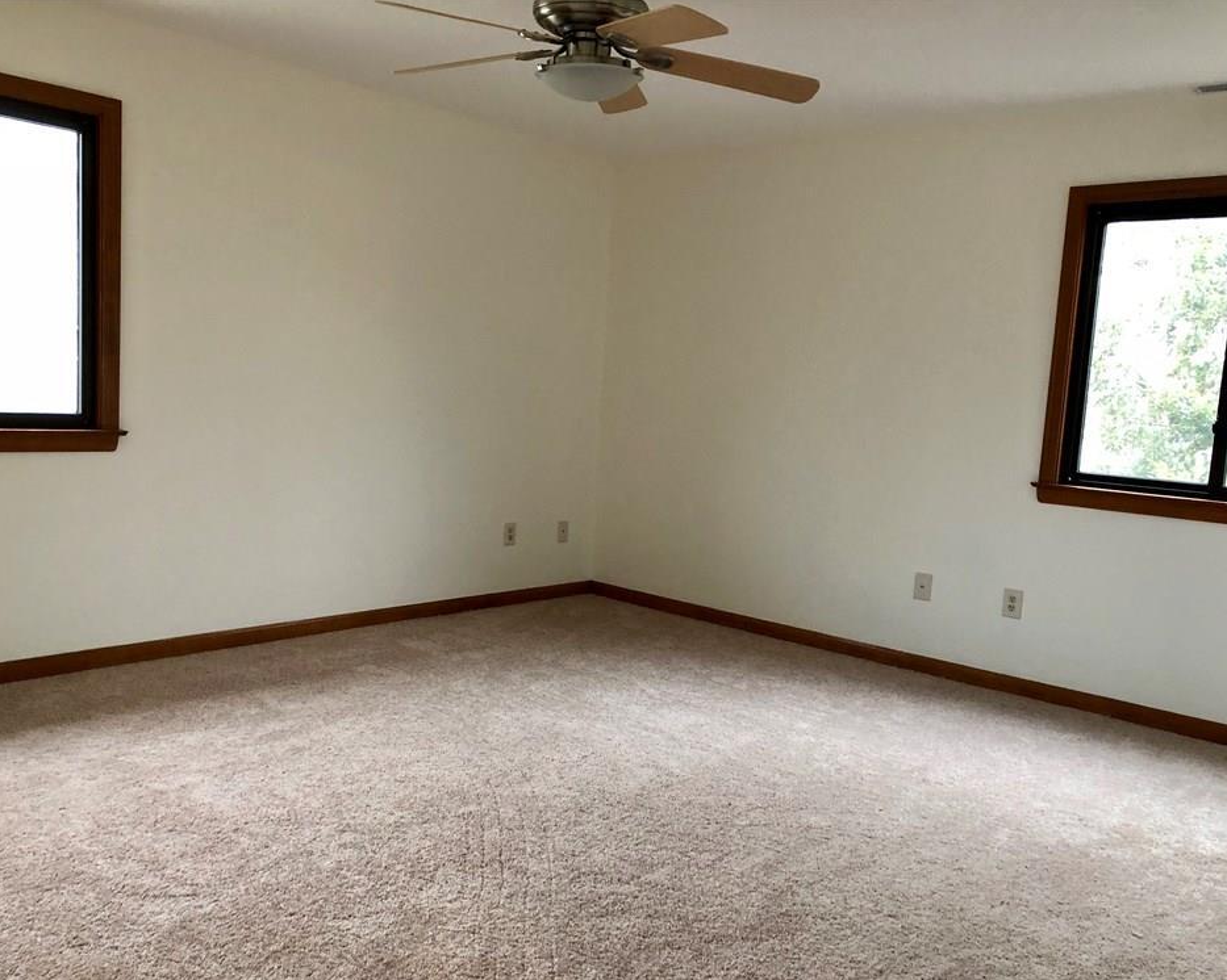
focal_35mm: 30
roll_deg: -3.1
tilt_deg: -6.4
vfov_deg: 48.5
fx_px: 1089
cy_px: 502
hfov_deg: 58.8
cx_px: 606
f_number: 1.8
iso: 40
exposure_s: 1/15
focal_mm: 4
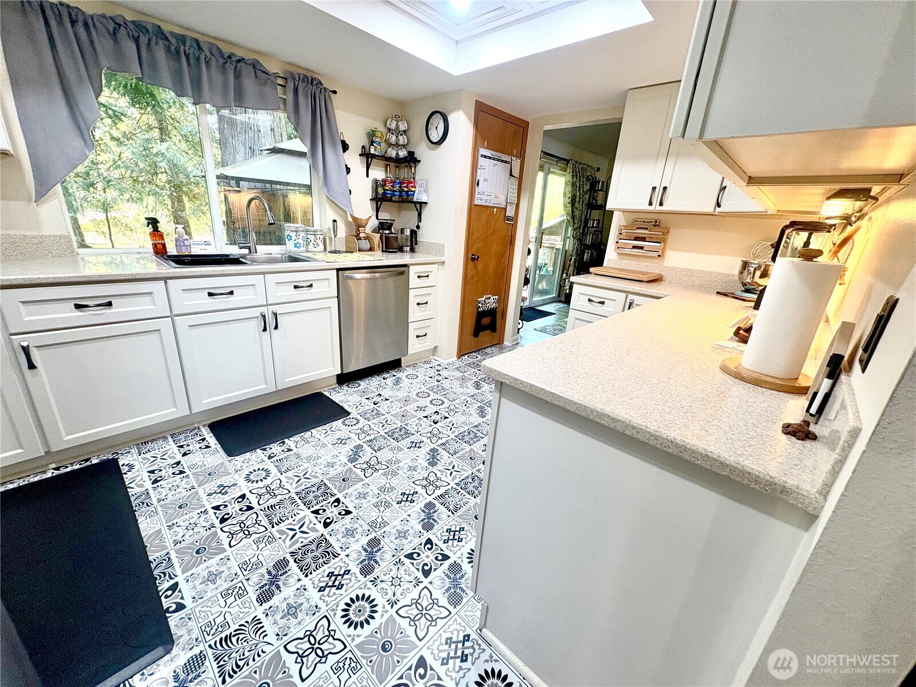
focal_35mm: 14
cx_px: 458
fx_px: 370
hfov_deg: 102.1
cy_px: 344
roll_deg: -3.4
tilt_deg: -18.5
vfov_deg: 85.7
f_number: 2.2
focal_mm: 2.22
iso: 160
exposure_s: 1/60
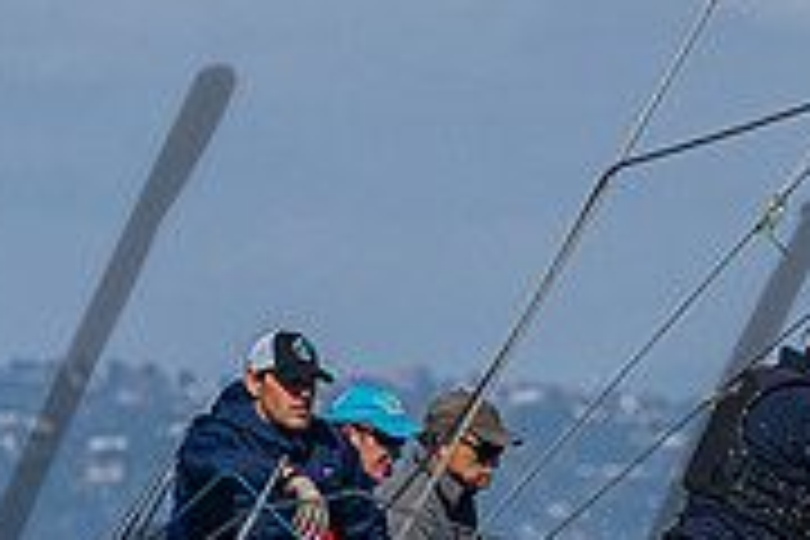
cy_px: 517
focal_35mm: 944
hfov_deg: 2.2
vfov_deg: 1.5
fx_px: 21238
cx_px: 825
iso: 400
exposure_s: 1/6400
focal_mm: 220
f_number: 6.3
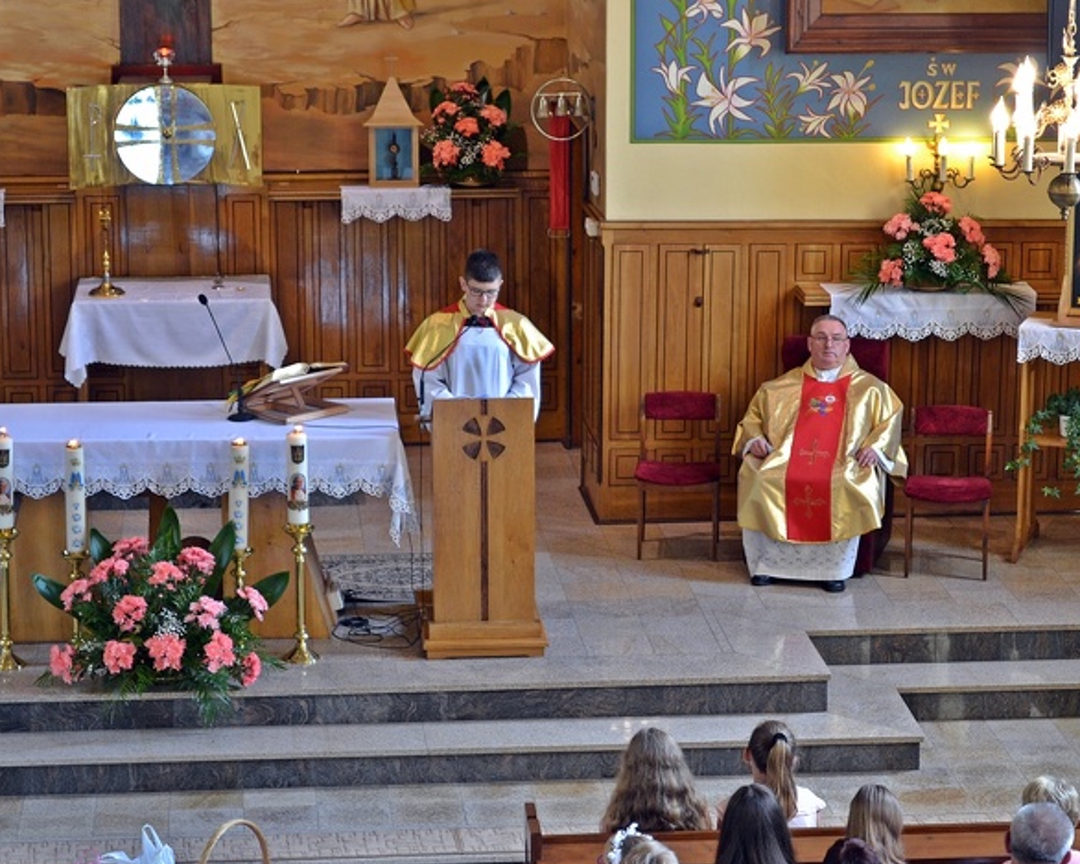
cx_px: 632
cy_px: 450
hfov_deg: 18.3
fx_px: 3345
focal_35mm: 105
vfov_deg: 14.7
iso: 400
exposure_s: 1/13
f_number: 5.6
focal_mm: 55
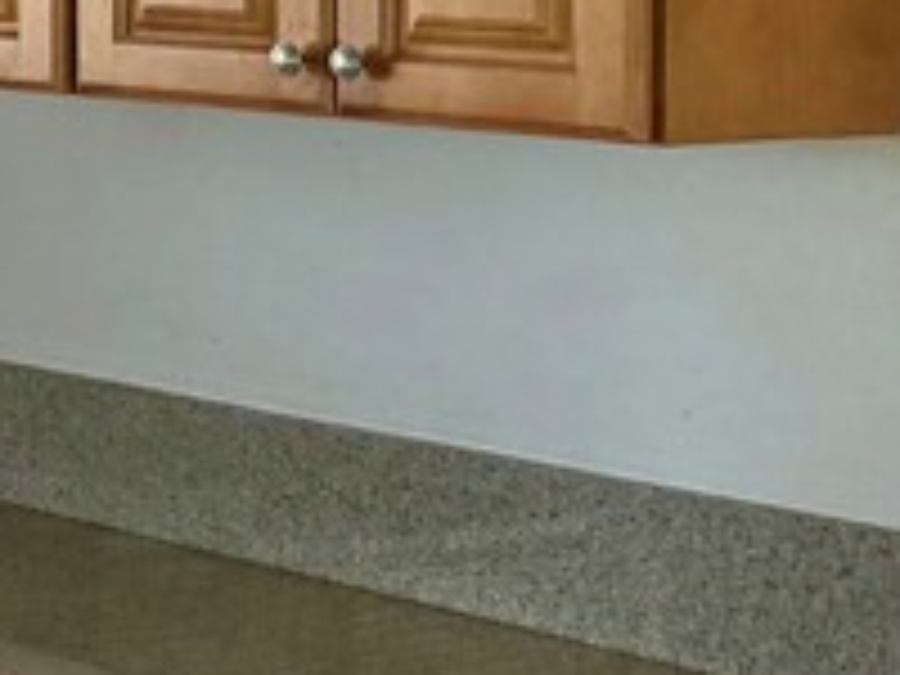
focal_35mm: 123
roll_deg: +0.2
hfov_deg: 12.7
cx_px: -1206
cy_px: -58
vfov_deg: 11.9
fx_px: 3198
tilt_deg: +0.2
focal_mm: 6.76
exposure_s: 1/165
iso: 200
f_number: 1.78
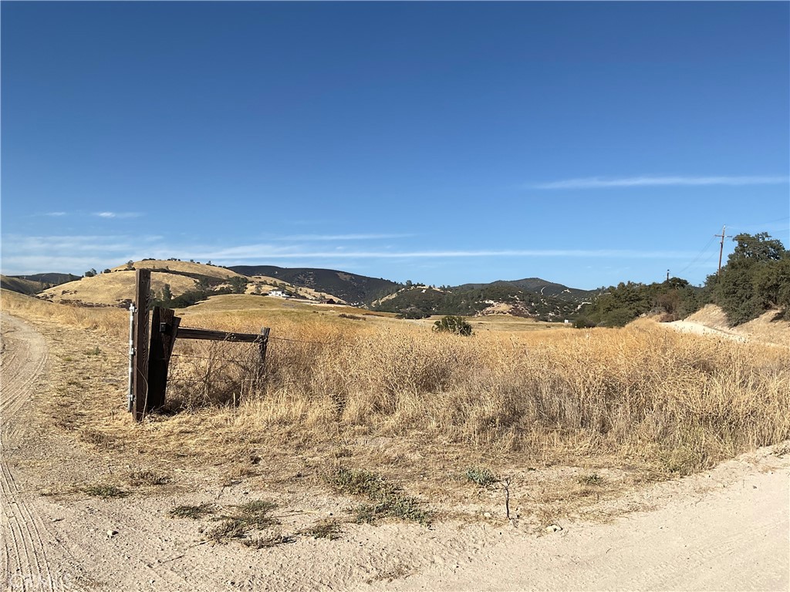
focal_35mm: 29
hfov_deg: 61.7
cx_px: 395
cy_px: 296
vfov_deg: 48.2
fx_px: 662
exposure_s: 1/2801
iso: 16
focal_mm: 3
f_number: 1.8
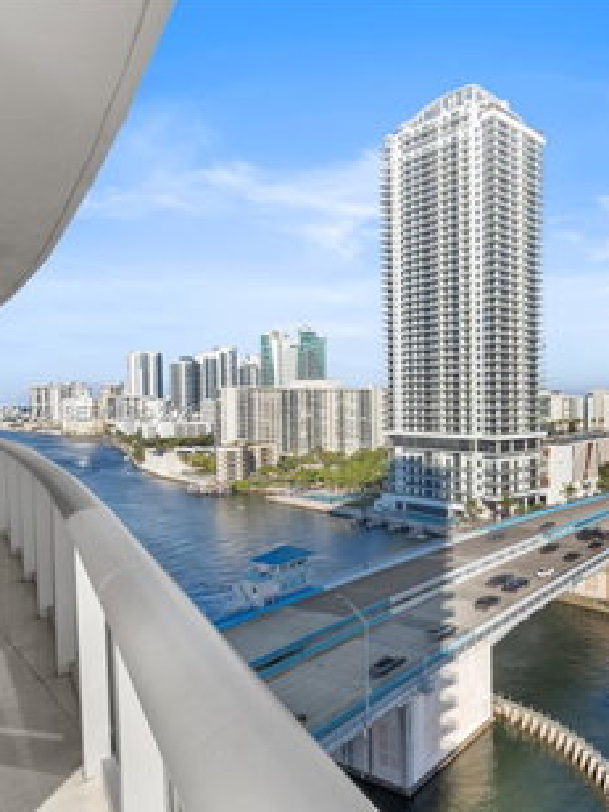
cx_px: 585
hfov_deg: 47.6
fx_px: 581
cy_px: 414
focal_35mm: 25
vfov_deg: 69.9
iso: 250
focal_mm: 16.5
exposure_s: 1/25
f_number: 16
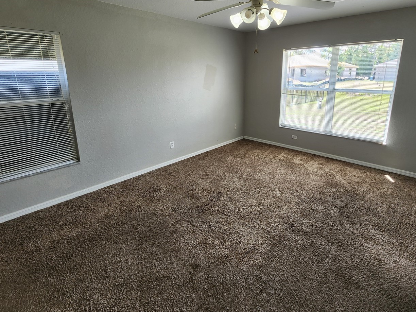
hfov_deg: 91.0
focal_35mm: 17
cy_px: 129
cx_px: 218
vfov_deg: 74.1
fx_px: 204
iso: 50
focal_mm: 2.2
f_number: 2.2
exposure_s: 1/60
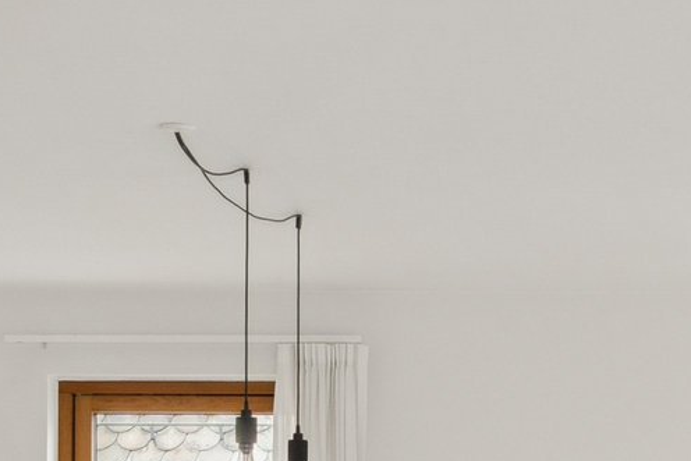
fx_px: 2456
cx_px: 844
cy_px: 677
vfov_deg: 10.4
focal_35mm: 128
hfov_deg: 15.4
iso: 200
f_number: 7.1
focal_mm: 14.1
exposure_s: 1/30
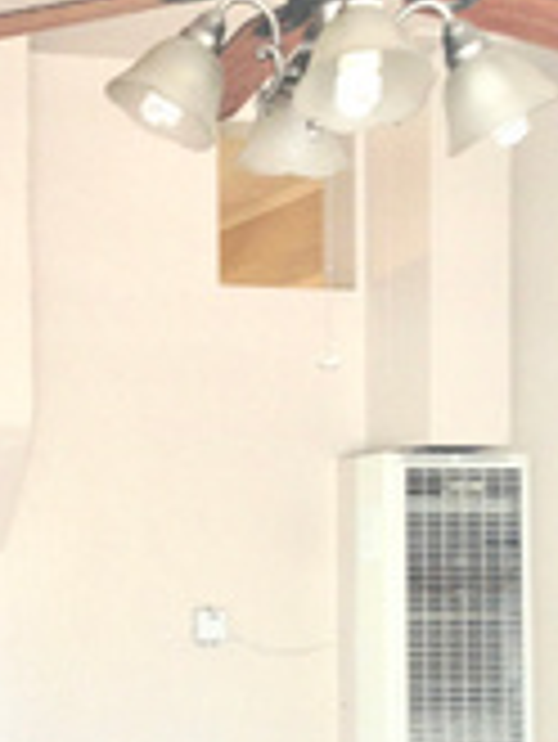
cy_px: 589
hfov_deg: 14.9
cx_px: -104
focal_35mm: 96
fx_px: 2061
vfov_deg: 20.2
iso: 50
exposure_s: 1/20
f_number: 2.4
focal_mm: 4.12
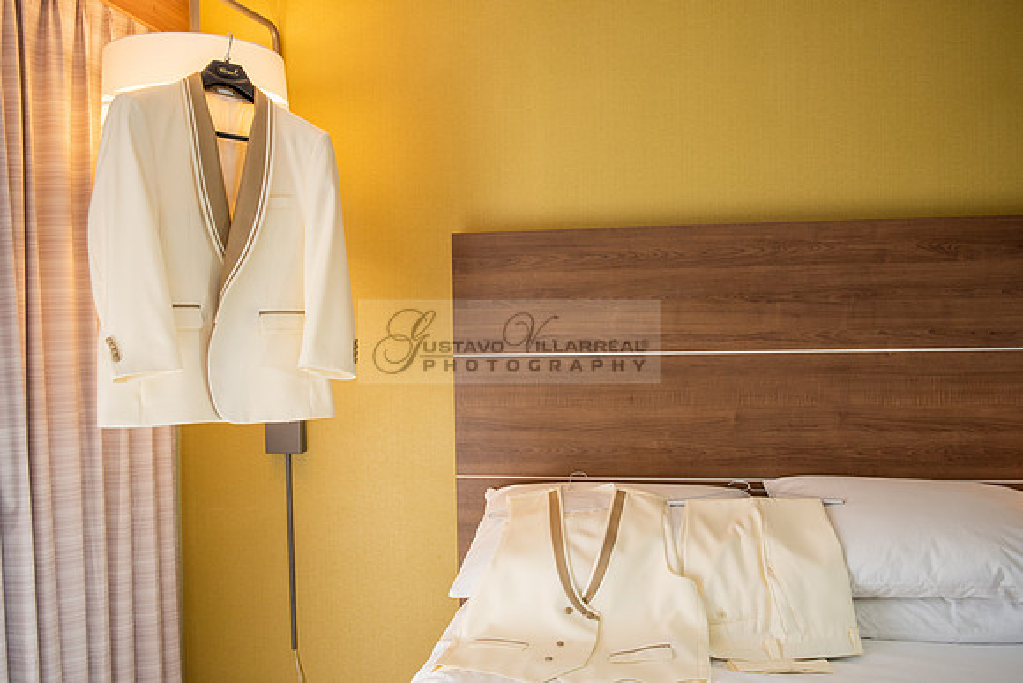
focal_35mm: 30
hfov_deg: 62.5
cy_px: 342
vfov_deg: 44.1
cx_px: 512
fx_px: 842
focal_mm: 27
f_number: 3.5
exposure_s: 1/250
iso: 500
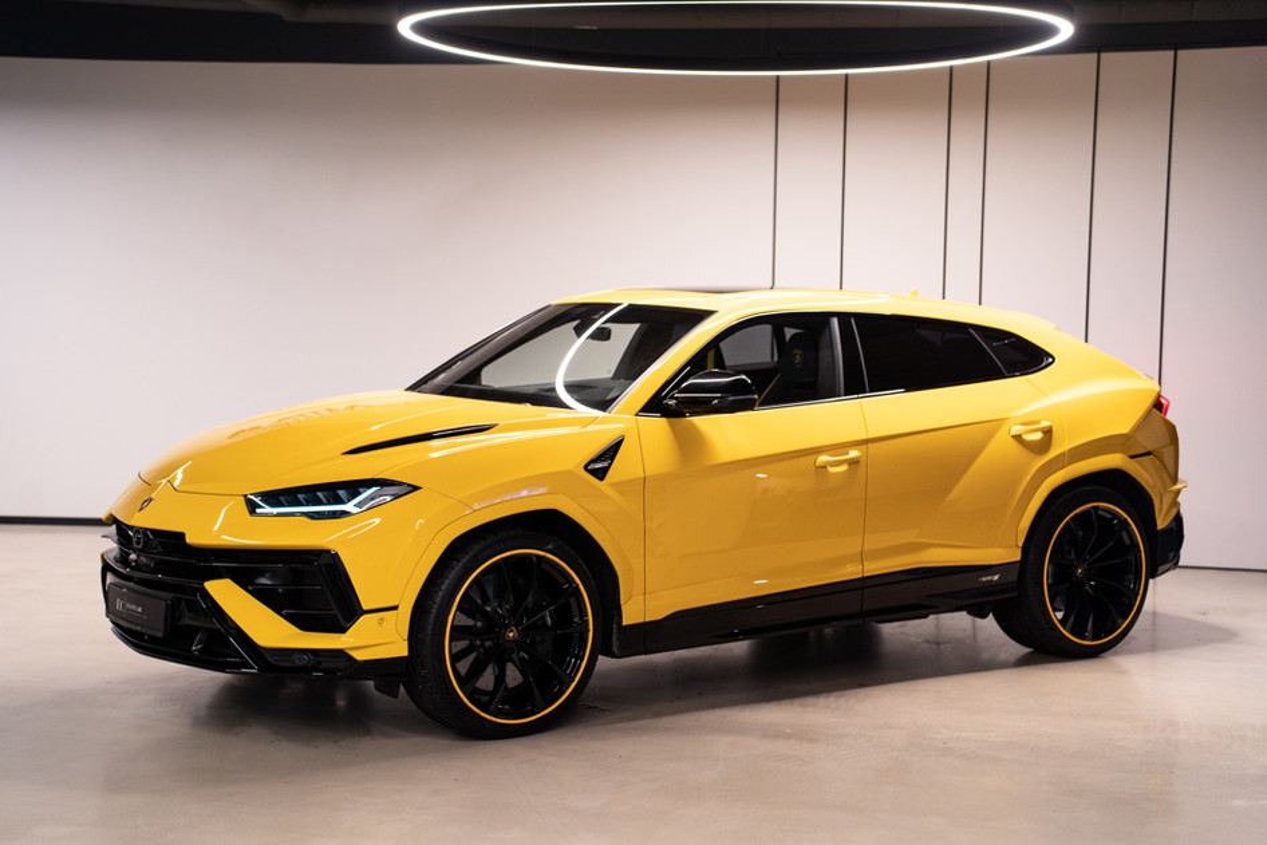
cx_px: 634
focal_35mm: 59
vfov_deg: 23.0
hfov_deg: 33.9
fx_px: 2077
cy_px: 422
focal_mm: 59
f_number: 2.8
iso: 1000
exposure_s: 1/100
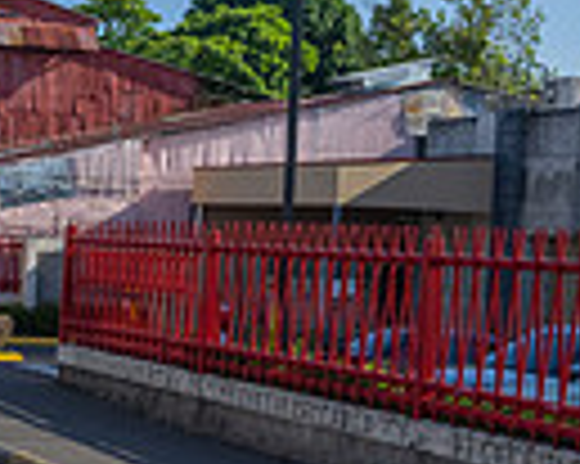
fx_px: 1784
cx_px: -278
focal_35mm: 104
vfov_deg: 14.7
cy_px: 331
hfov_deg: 16.8
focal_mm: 24
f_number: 8
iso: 1000
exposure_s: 1/500
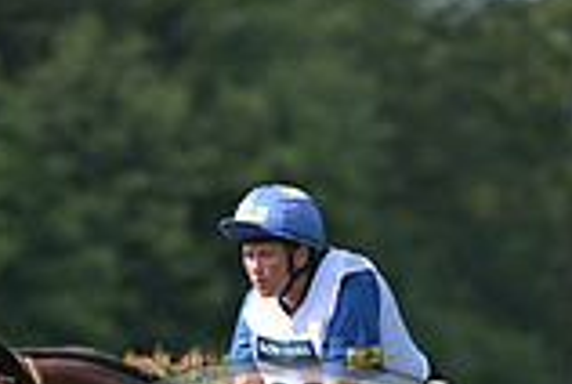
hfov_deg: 1.9
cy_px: 679
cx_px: 246
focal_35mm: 1098
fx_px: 17479
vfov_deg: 1.3
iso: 400
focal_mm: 300
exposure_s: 1/1250
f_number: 5
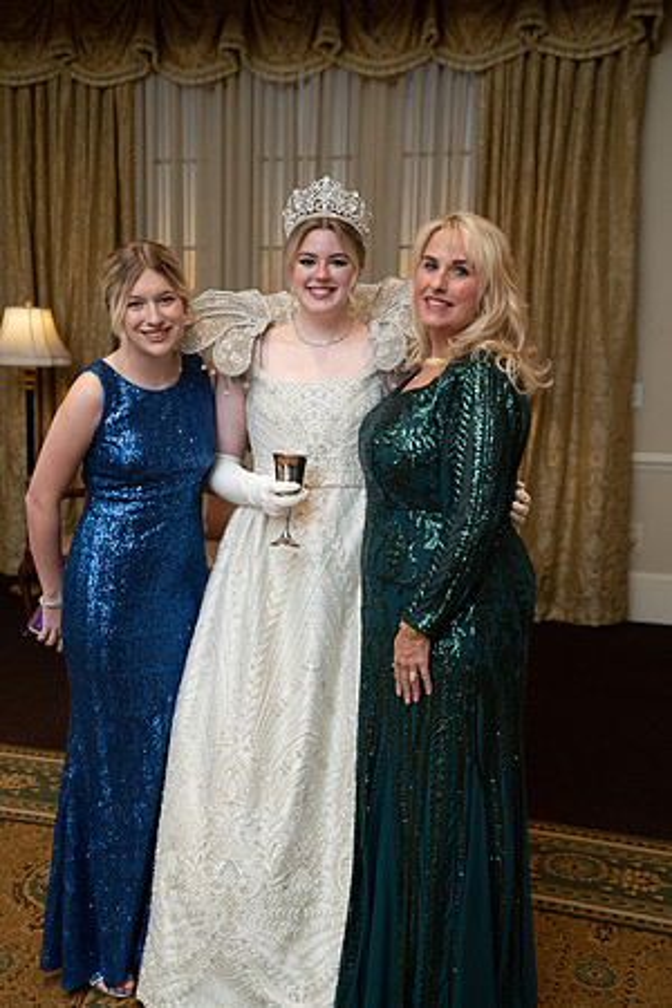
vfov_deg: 46.4
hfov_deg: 31.9
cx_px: 336
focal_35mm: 42
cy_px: 504
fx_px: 1176
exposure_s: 1/80
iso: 800
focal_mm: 42
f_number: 3.5
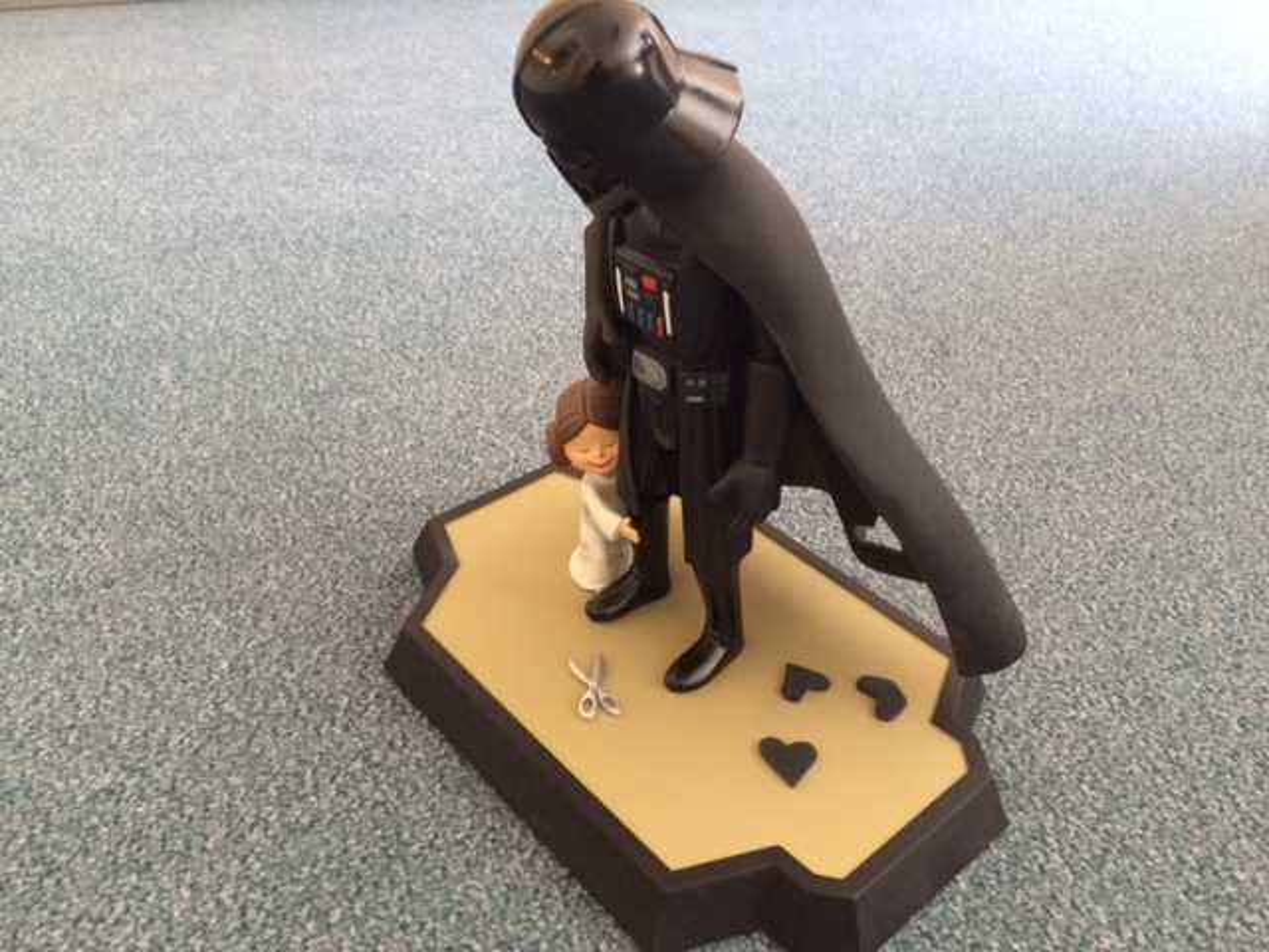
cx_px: 634
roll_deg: -2.8
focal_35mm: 29
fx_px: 1063
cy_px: 476
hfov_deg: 61.7
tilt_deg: -34.8
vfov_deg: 48.2
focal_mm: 4.15
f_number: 2.2
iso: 250
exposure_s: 1/30
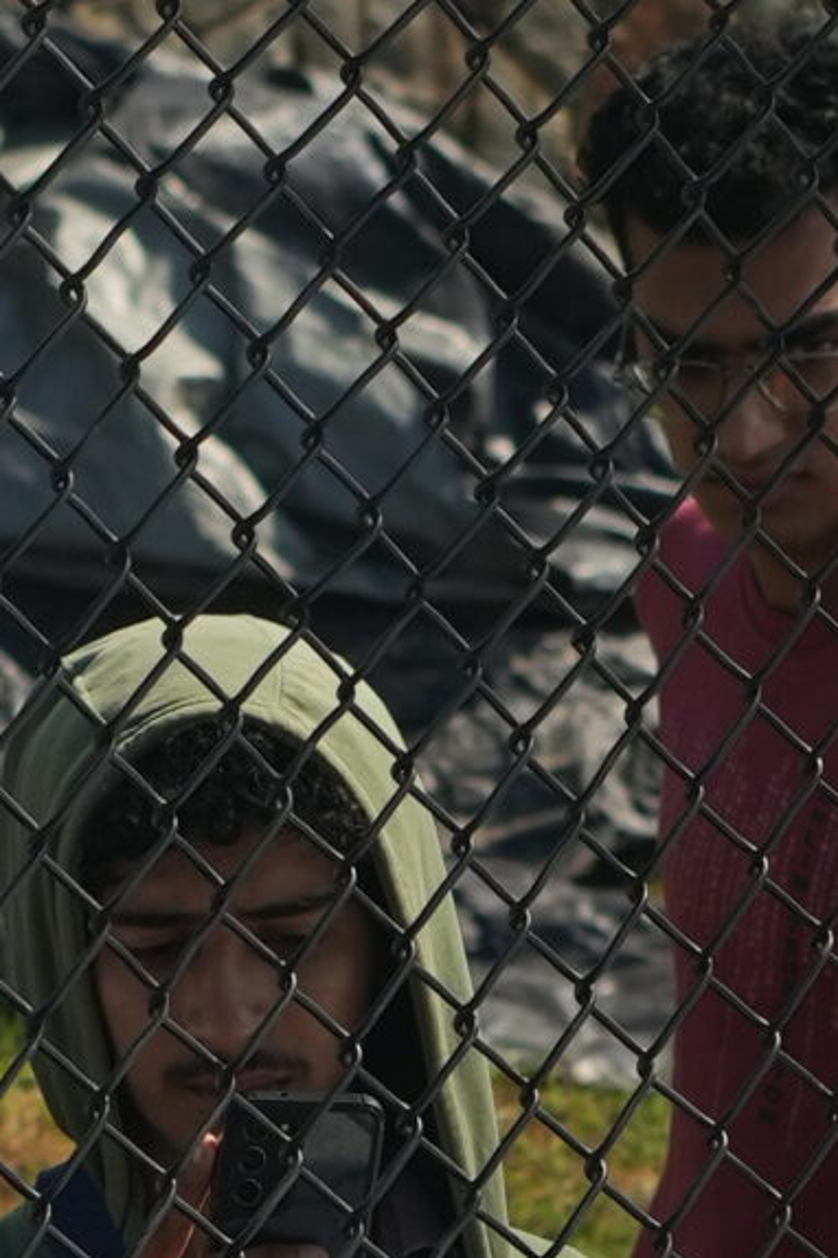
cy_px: 2020
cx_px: 381
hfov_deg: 4.1
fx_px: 11696
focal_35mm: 335
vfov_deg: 6.1
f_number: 4
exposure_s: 1/800
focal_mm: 50
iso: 200
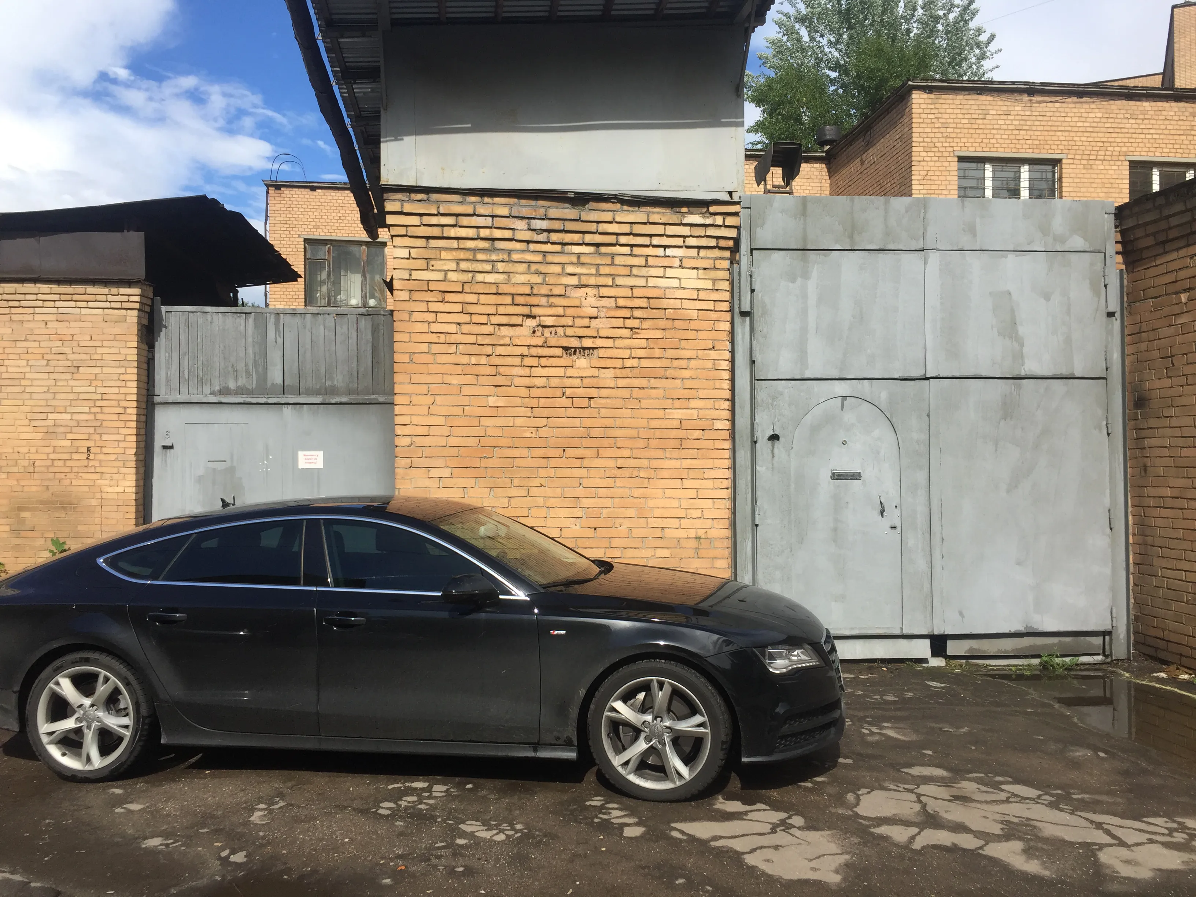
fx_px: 1002
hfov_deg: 61.7
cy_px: 448
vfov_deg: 48.2
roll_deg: -0.8
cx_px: 598
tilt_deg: -2.7
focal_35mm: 29
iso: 32
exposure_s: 1/1582
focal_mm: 4.15
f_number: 2.2
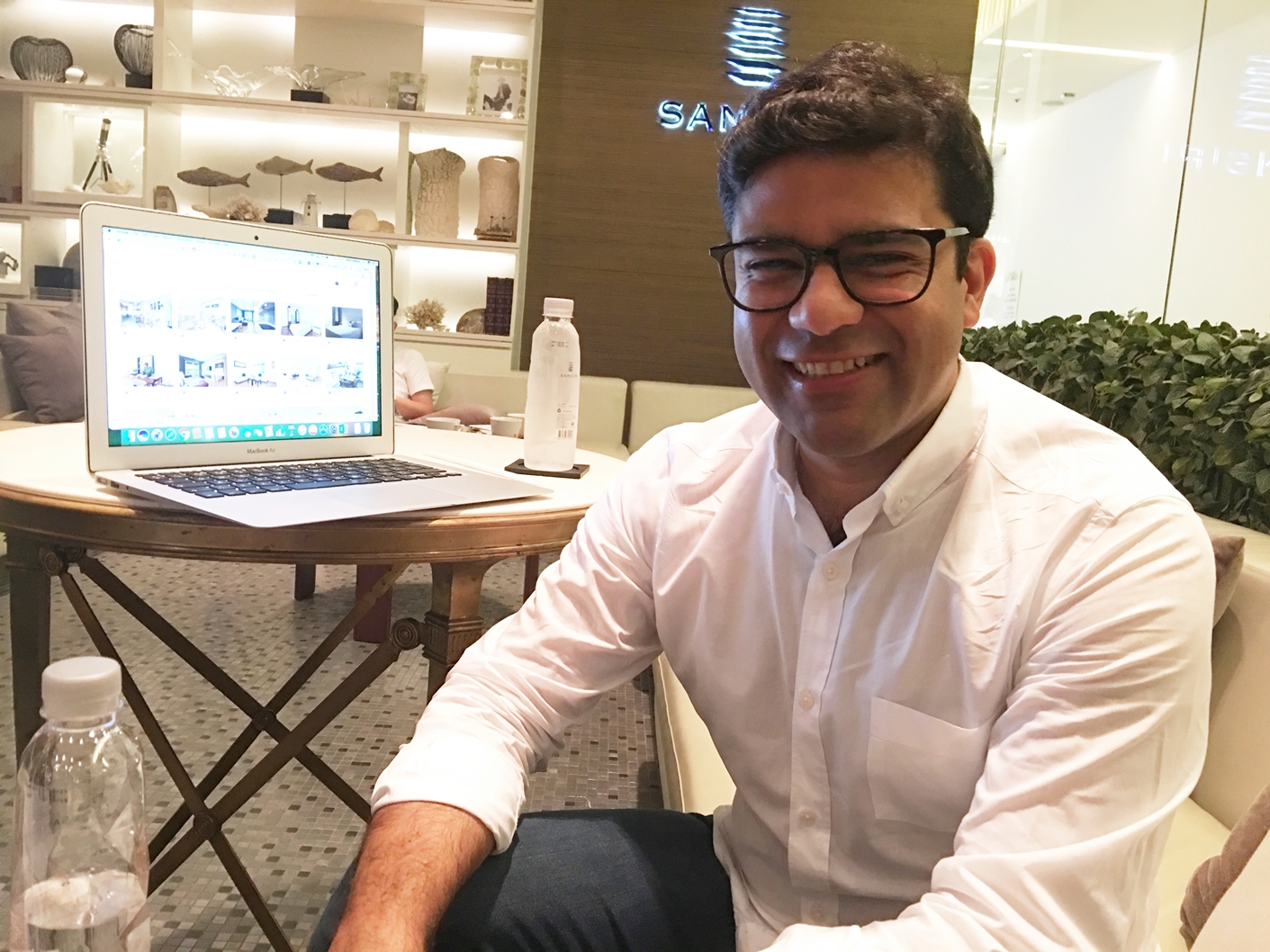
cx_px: 635
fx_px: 1064
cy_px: 476
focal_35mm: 29
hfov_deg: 61.7
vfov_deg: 48.2
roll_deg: -4.2
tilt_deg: -6.2
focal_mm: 4.15
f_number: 2.2
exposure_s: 1/10
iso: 80
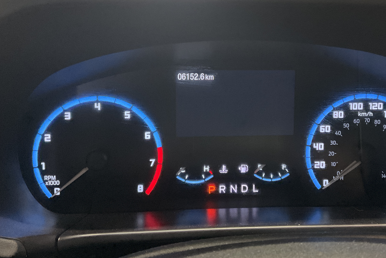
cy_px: 77
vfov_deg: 32.2
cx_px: 229
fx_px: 440
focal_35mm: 41
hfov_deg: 47.2
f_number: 1.8
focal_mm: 3
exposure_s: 1/50
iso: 200
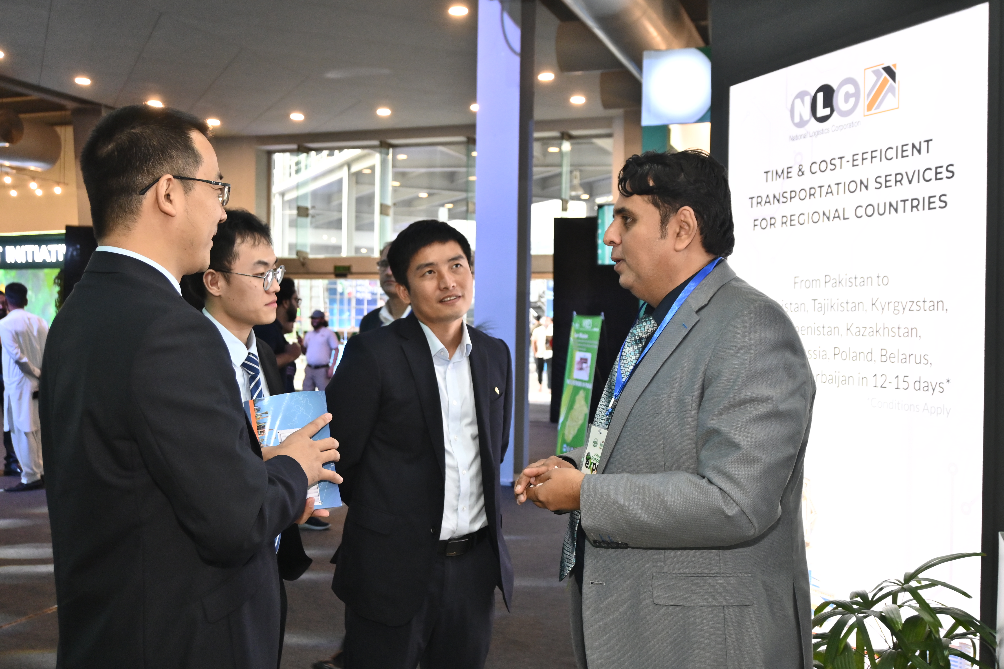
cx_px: 502
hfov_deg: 52.2
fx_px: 1025
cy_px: 334
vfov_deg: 36.2
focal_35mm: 37
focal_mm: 24.5
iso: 1000
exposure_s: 1/100
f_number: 4.2
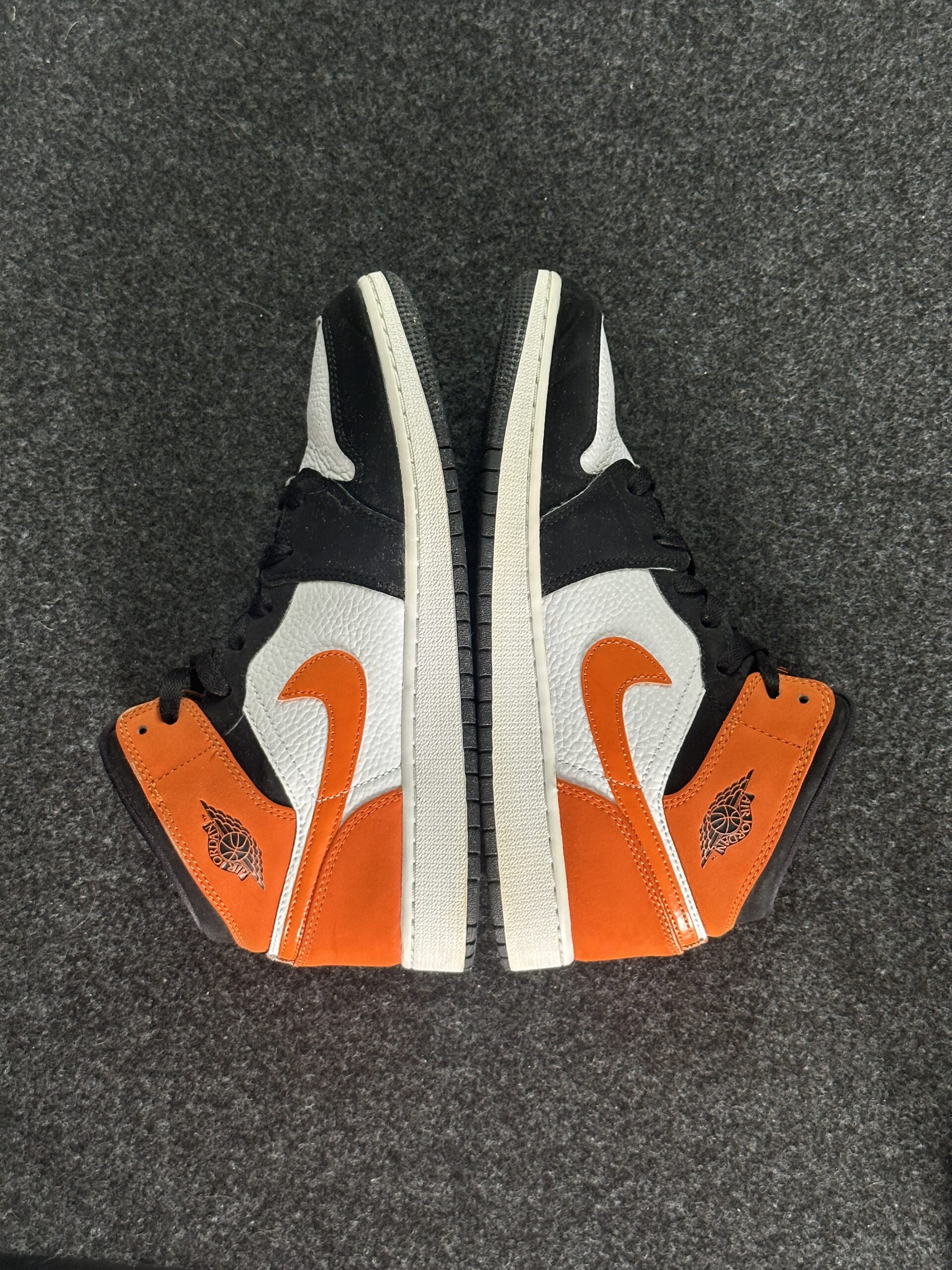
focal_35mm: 48
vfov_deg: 39.7
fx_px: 1760
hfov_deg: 30.3
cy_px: 635
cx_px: 476
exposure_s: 1/50
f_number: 1.78
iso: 200
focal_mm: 6.86
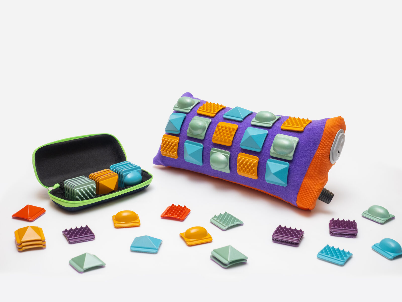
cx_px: 201
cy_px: 151
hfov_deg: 33.2
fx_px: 674
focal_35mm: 58
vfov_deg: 25.2
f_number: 4
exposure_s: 1/160
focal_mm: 29
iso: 640
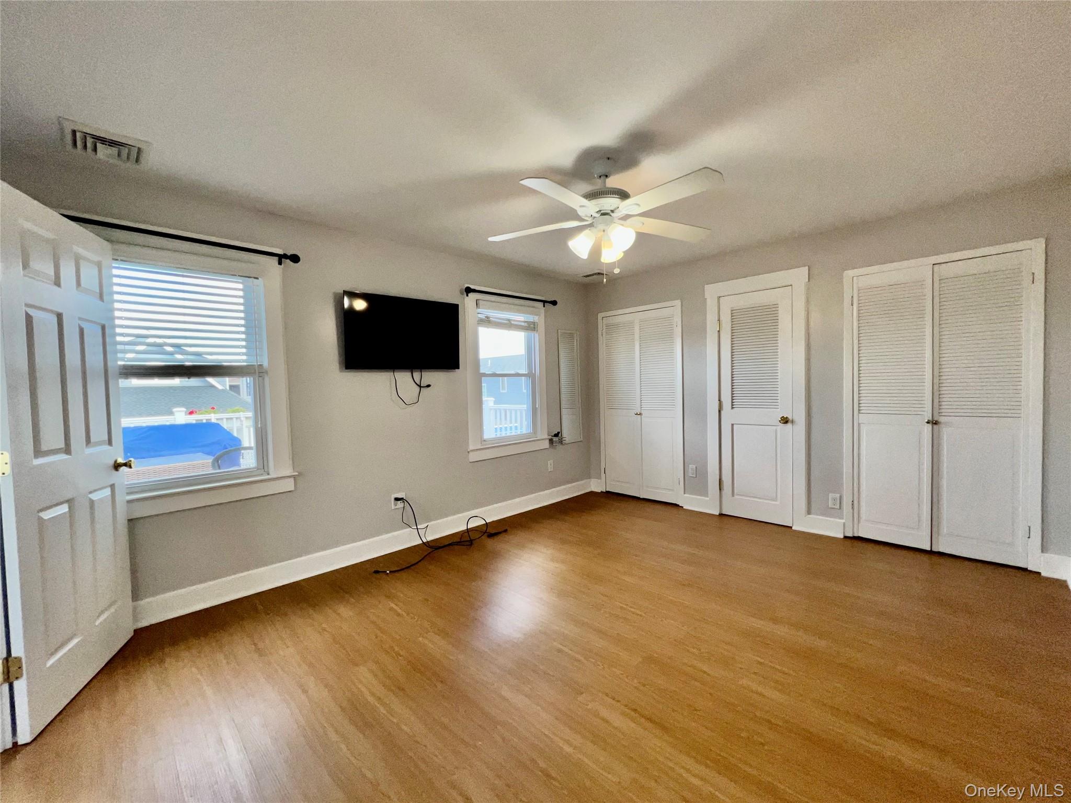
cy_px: 402
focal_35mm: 13
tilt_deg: -2.6
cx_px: 536
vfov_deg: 89.9
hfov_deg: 106.2
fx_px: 402
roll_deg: +2.3
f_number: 1.8
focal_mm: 1.57
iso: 25
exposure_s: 1/161
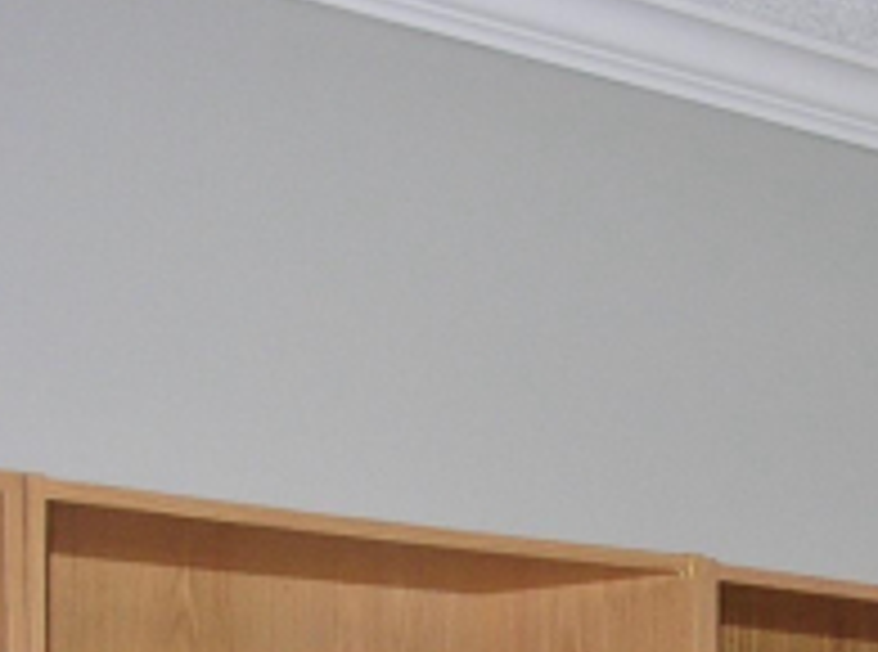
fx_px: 3666
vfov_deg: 9.8
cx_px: 1346
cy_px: 1003
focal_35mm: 145
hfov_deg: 12.9
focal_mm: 6.9
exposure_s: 1/60.1
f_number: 2.8
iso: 62
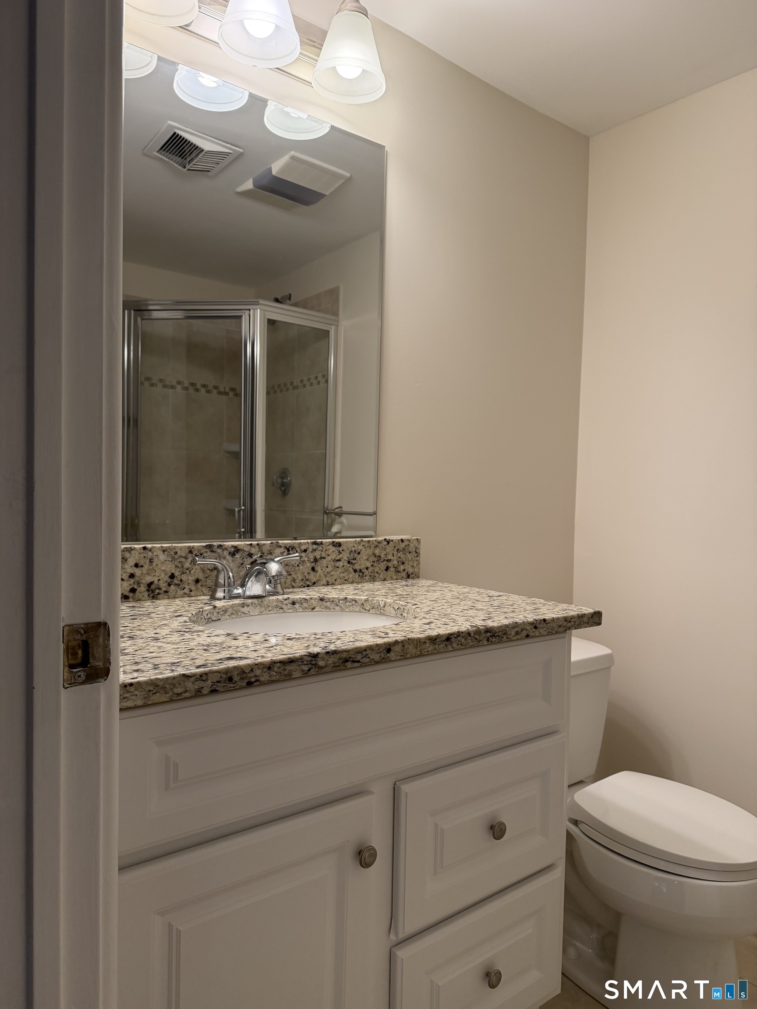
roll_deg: -2.9
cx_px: 378
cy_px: 504
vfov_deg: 71.6
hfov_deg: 56.8
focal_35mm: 24
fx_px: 700
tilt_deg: -2.5
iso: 160
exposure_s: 1/227
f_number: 1.78
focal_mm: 6.76
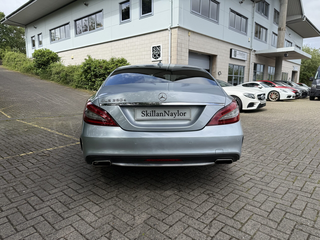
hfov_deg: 71.6
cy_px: 120
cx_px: 160
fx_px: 222
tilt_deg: -8.9
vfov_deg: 56.8
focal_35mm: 24
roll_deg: +0.3
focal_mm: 6.76
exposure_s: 1/2703
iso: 80
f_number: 1.78
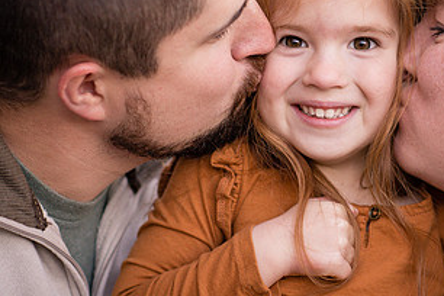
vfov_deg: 8.5
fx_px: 1986
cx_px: 374
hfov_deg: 12.7
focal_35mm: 161
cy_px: 78
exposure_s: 1/250
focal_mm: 85
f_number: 2.5
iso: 800
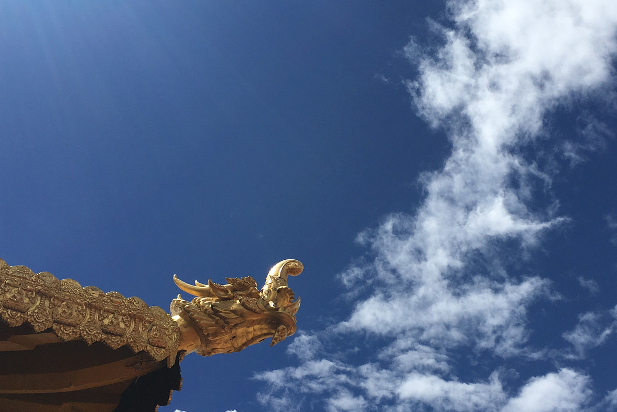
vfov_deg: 32.5
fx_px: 703
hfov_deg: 47.0
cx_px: 386
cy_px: 255
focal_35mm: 41
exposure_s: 1/3205
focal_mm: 4.15
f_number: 2.2
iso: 25
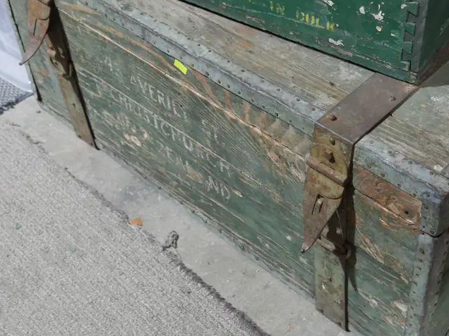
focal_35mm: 58
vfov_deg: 25.1
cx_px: 253
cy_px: 108
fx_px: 752
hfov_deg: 33.2
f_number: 4
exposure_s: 1/60
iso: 1250
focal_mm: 18
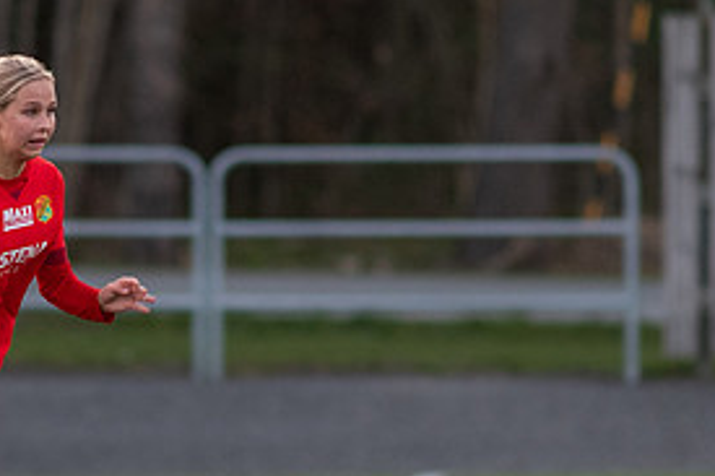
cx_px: -27
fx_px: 24811
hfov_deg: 1.7
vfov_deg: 1.1
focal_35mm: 1250
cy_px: 430
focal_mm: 300
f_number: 3.2
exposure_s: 1/800
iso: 1250
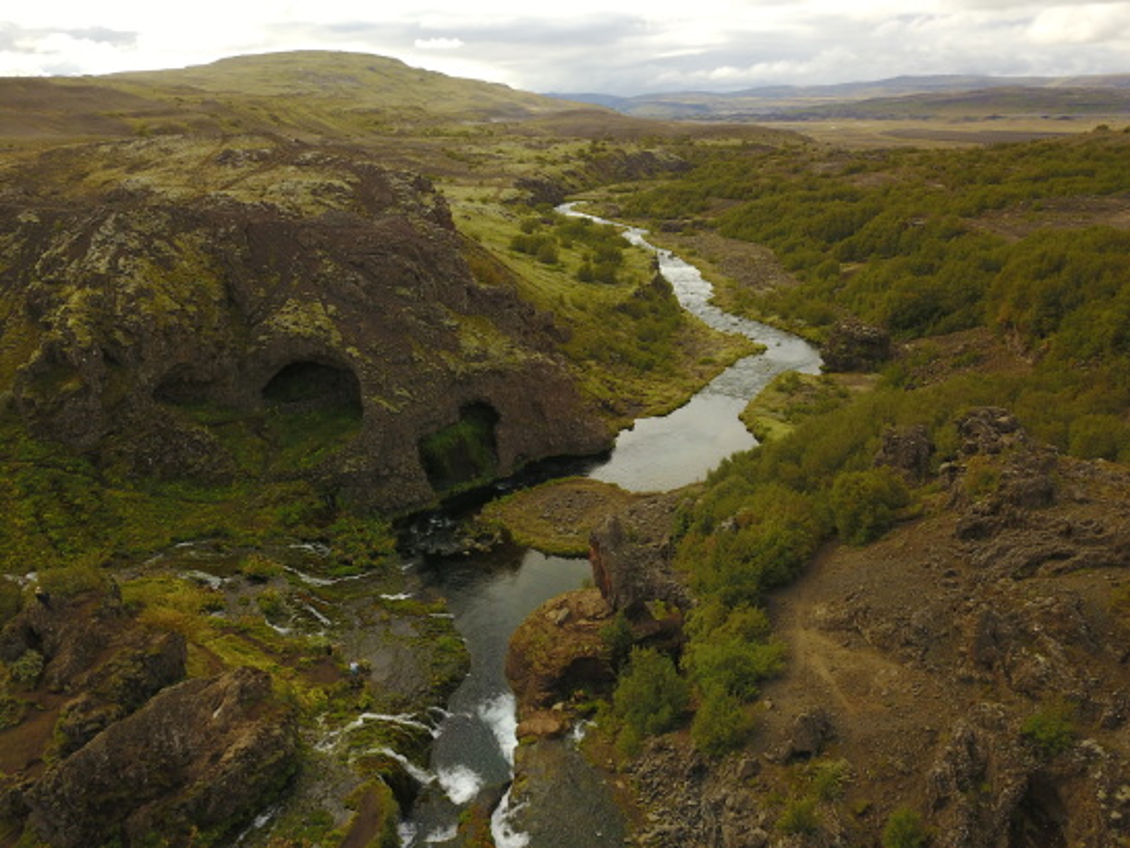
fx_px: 849
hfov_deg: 67.3
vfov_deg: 53.1
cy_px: 424
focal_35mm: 26
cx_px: 565
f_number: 2.2
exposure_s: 1/50
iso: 134
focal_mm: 4.73
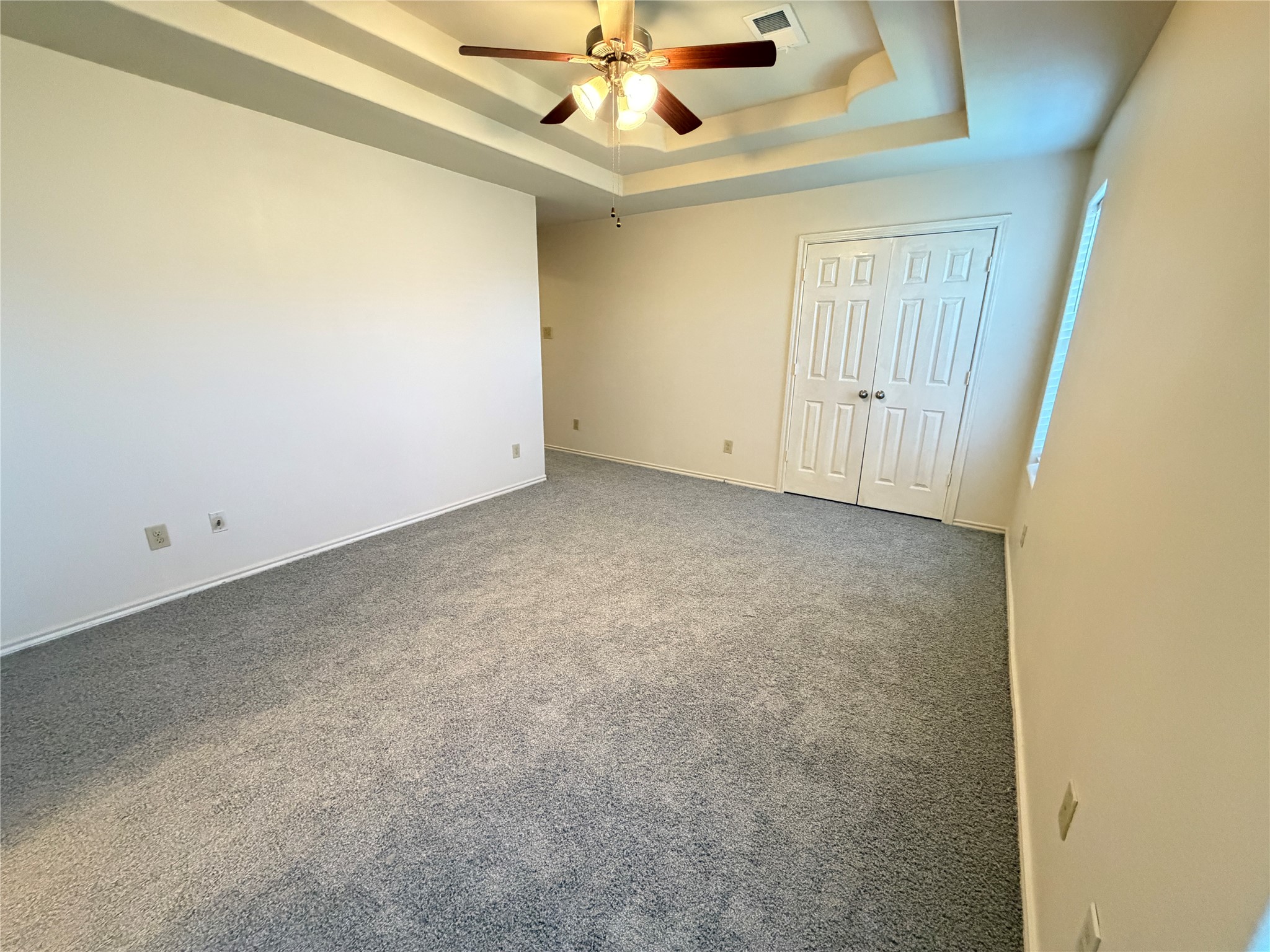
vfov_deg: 85.7
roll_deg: -0.3
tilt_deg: -16.1
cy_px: 476
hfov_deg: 102.1
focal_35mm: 14
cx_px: 635
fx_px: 514
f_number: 2.2
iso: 800
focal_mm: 2.22
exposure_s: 1/60
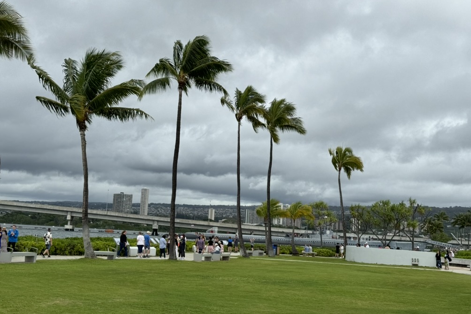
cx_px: 240
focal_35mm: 51
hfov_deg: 38.9
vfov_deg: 26.5
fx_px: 667
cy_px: 160
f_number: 1.78
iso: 64
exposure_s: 1/4049
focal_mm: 6.86
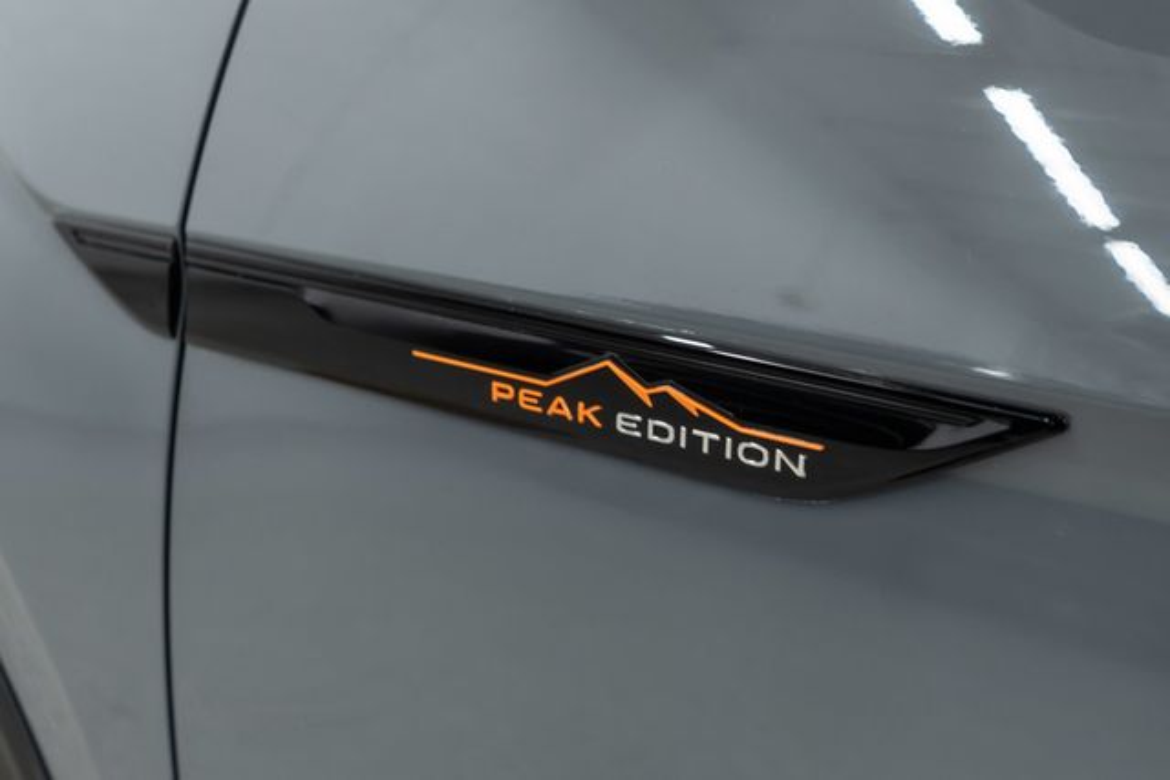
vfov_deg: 31.9
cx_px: 585
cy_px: 390
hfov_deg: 46.4
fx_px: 1365
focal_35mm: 42
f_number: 3.2
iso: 200
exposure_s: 1/40
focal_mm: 28
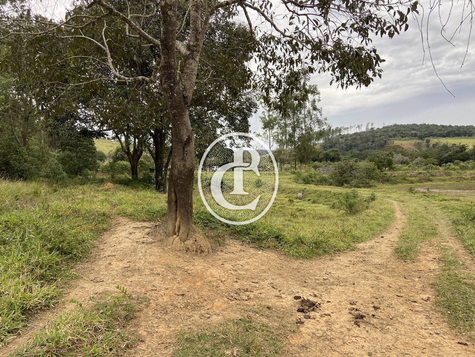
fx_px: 357
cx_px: 238
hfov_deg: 67.3
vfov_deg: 53.1
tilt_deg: -0.9
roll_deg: +1.4
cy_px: 178
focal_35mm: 26
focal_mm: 4.25
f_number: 1.8
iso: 32
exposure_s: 1/186
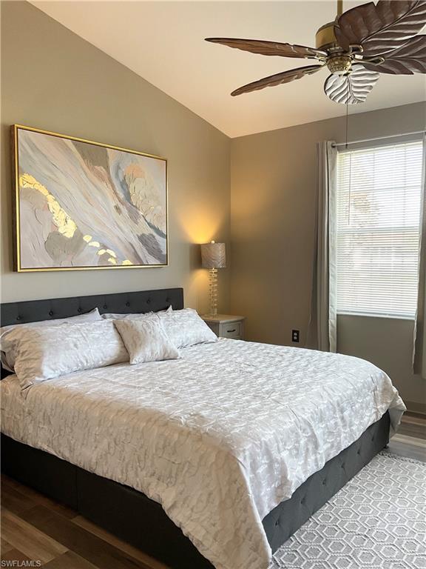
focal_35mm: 29
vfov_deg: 61.7
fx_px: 476
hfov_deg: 48.2
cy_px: 284
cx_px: 213
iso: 50
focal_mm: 3
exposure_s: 1/60
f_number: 1.8
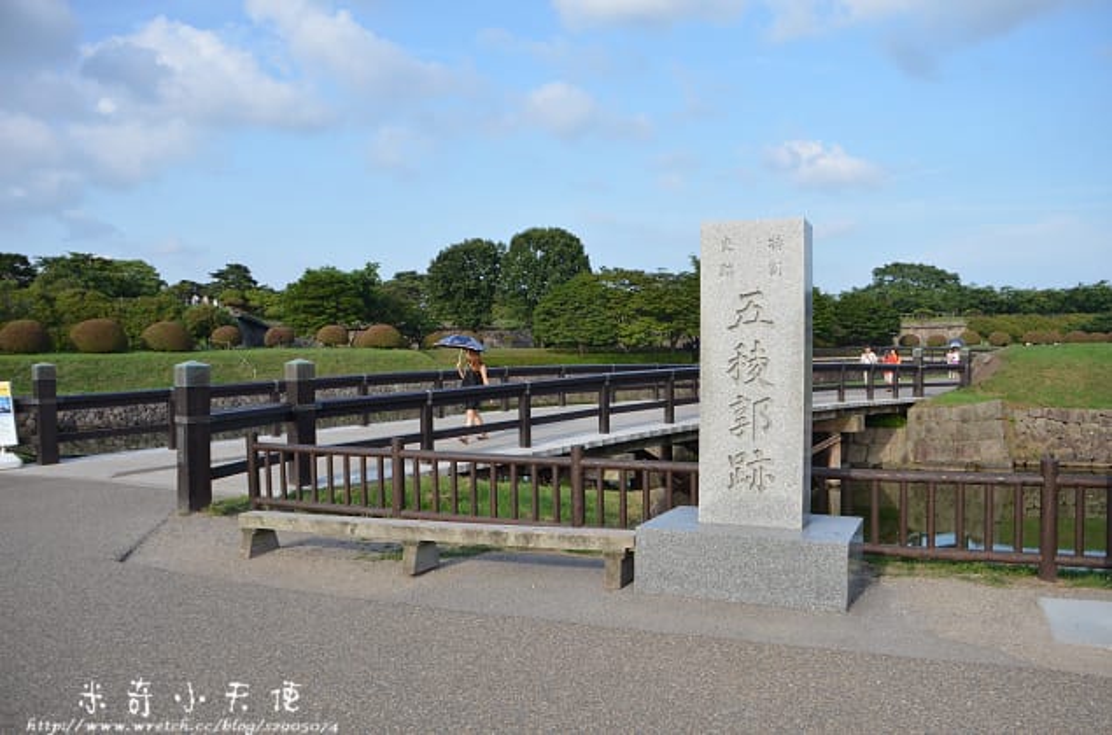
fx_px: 832
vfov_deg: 47.7
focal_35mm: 27
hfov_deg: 67.5
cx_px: 556
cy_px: 368
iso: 800
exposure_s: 1/2500
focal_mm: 18
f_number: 5
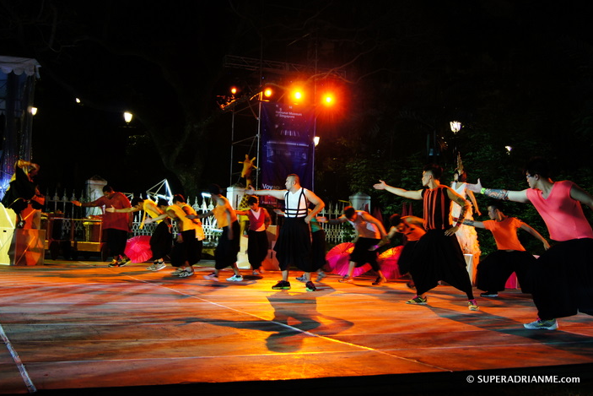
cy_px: 195
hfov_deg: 45.4
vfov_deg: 31.2
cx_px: 293
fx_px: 708
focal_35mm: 43
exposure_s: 1/40
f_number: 4.5
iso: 800
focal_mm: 28
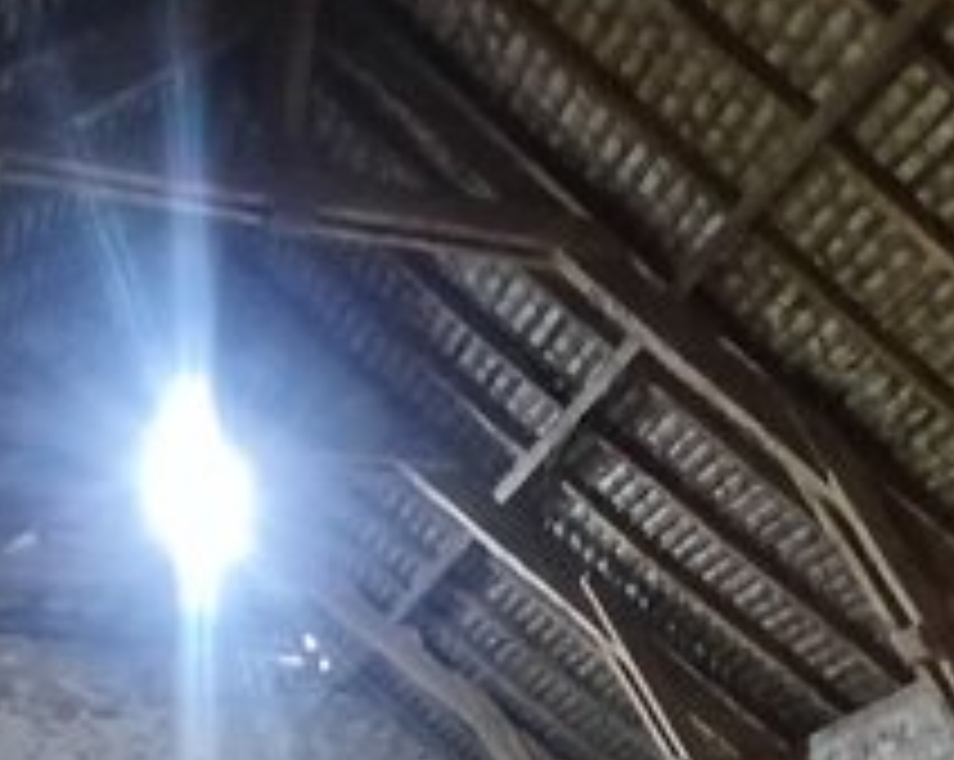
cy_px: 787
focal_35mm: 59
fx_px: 1664
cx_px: 634
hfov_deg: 31.7
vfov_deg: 24.4
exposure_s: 1/14.3
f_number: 2.2
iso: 1250
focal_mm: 1.64
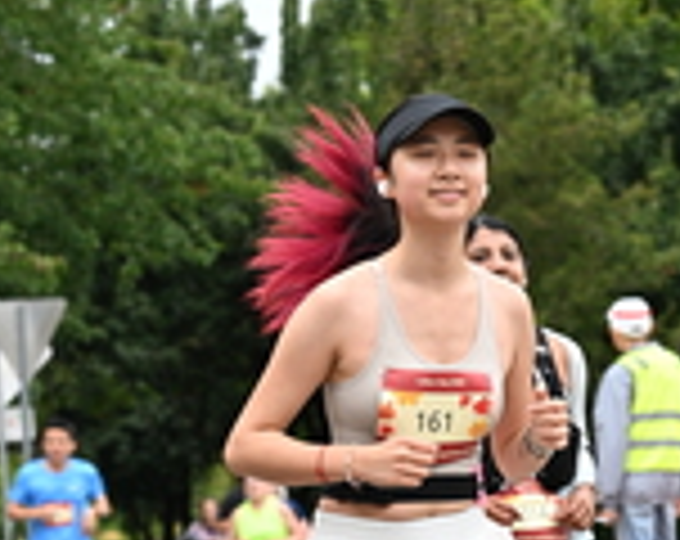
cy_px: 279
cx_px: 538
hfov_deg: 8.9
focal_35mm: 216
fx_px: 4336
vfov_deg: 7.1
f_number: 4
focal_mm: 63
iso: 1600
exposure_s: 1/800
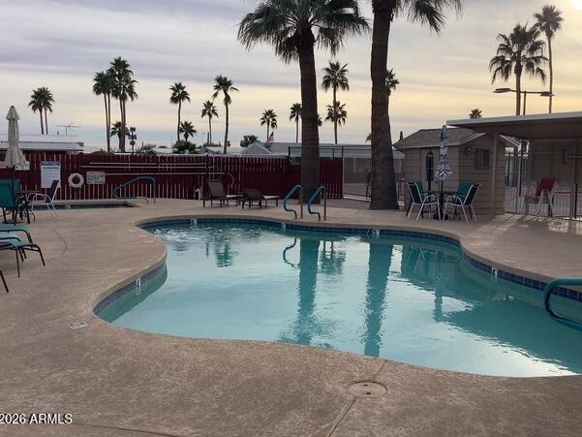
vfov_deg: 42.9
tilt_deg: -7.0
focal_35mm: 33
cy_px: 207
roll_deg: +0.1
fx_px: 555
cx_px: 302
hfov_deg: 55.3
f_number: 2.4
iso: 25
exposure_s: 1/1087
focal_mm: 3.3
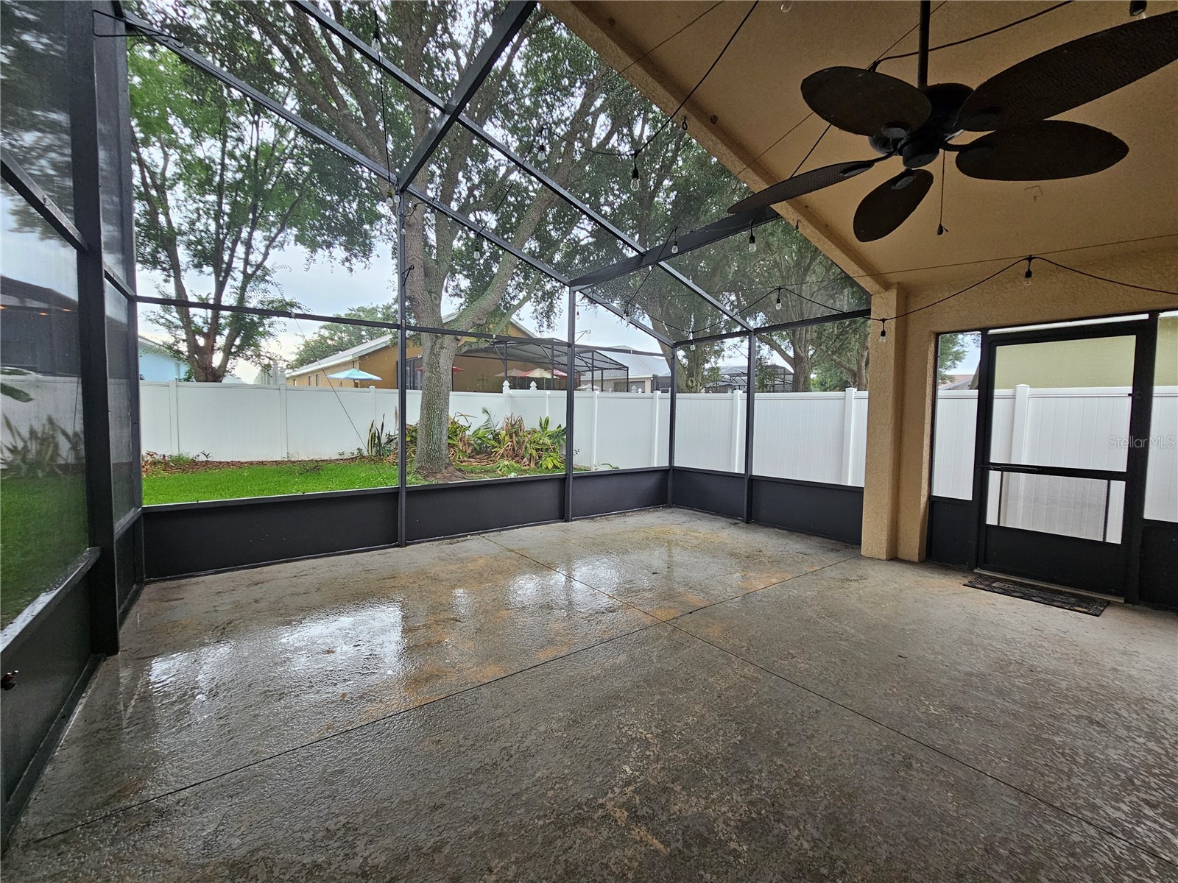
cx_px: 589
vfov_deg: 89.9
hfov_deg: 106.2
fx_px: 442
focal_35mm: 13
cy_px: 442
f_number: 2.2
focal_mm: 2.2
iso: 160
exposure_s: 1/77.4
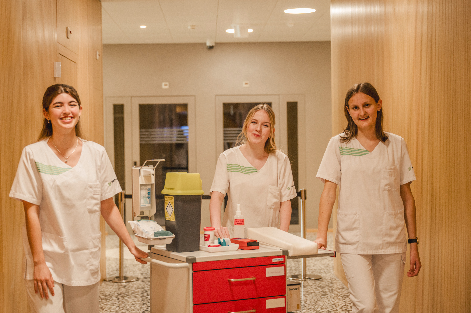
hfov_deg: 30.5
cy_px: 153
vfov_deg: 20.6
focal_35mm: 66
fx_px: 863
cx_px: 207
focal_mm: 58
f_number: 2.8
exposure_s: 1/100
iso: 800
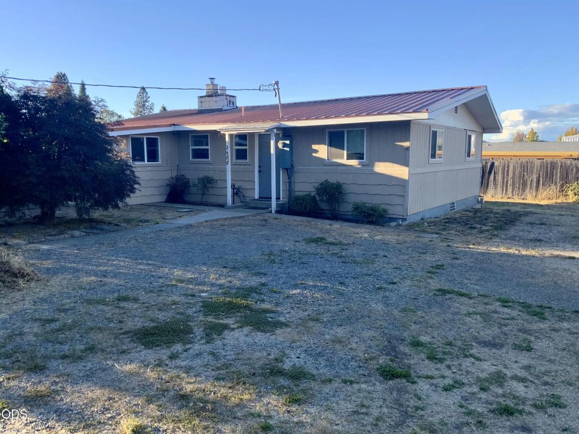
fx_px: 485
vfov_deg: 48.2
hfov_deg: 61.7
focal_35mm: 29
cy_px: 217
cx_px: 290
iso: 16
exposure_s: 1/486
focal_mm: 3
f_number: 1.8
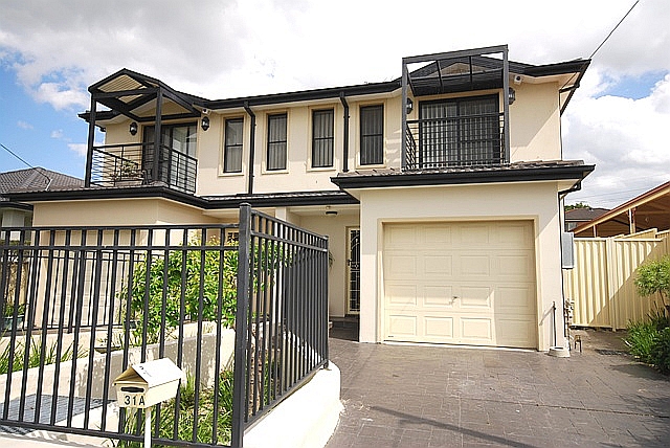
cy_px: 224
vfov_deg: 53.2
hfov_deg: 73.7
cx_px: 335
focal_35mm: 24
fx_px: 447
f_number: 8
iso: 100
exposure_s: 1/200
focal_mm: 16
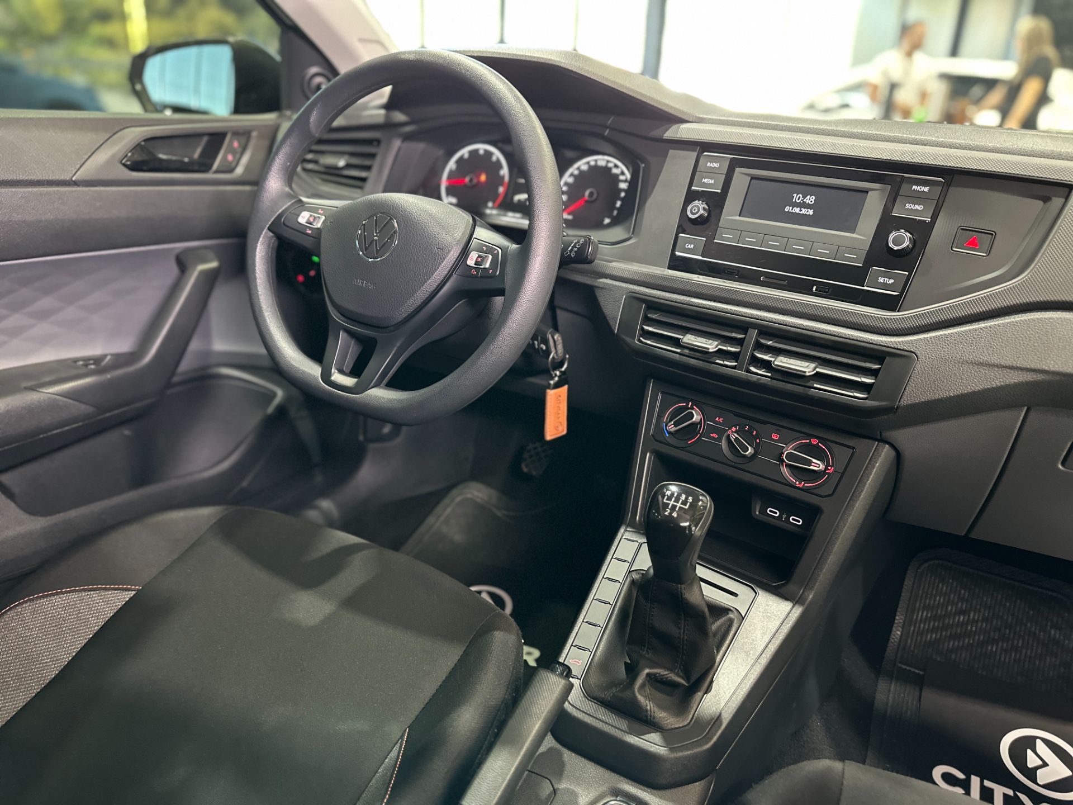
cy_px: 402
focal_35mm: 24
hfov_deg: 71.6
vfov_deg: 56.8
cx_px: 536
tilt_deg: -21.5
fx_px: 744
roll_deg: -2.6
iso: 640
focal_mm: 6.86
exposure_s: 1/40
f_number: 1.78
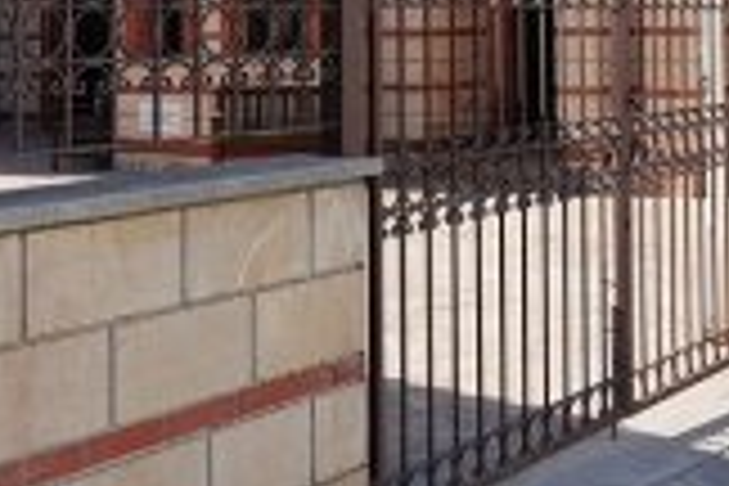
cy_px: -29
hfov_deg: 29.0
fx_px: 1397
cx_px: 486
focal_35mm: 69
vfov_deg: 19.0
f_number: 4
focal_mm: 14
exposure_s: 1/640
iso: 100
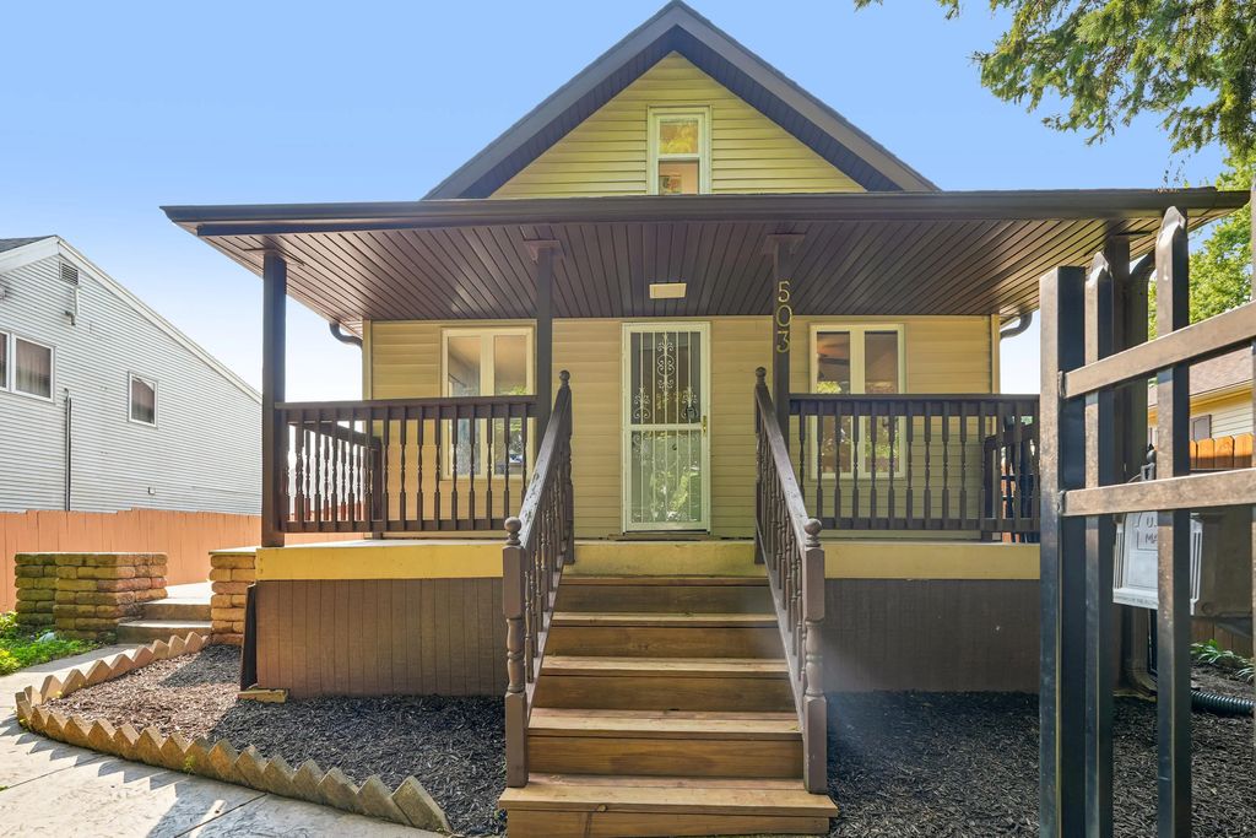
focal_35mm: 16
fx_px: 576
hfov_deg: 95.0
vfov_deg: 72.1
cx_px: 628
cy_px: 419
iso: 100
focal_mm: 16.5
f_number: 5
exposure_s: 1/60
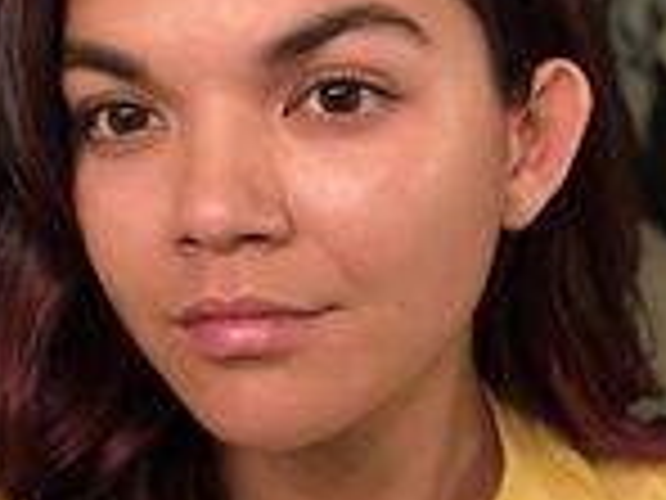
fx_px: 1501
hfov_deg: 25.0
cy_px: 333
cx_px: 387
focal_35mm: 78
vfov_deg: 18.8
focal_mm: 2.87
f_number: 2.2
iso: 100
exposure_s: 1/30
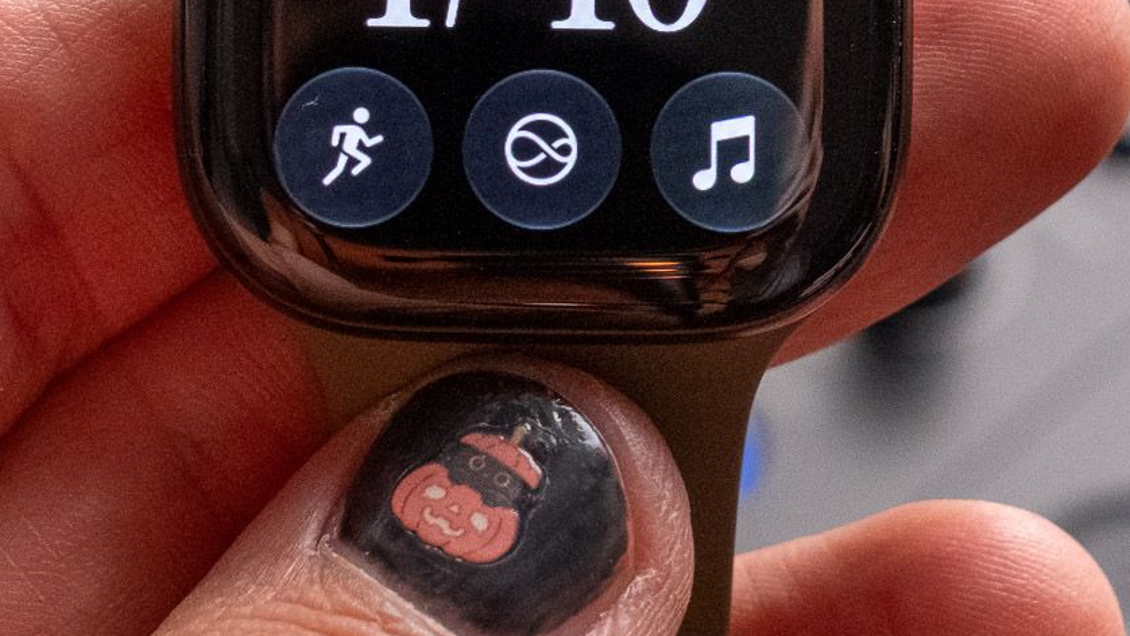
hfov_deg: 12.7
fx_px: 5065
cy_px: -18
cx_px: 553
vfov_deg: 7.2
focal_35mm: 169
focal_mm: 43.7
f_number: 7.1
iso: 4000
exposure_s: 1/125
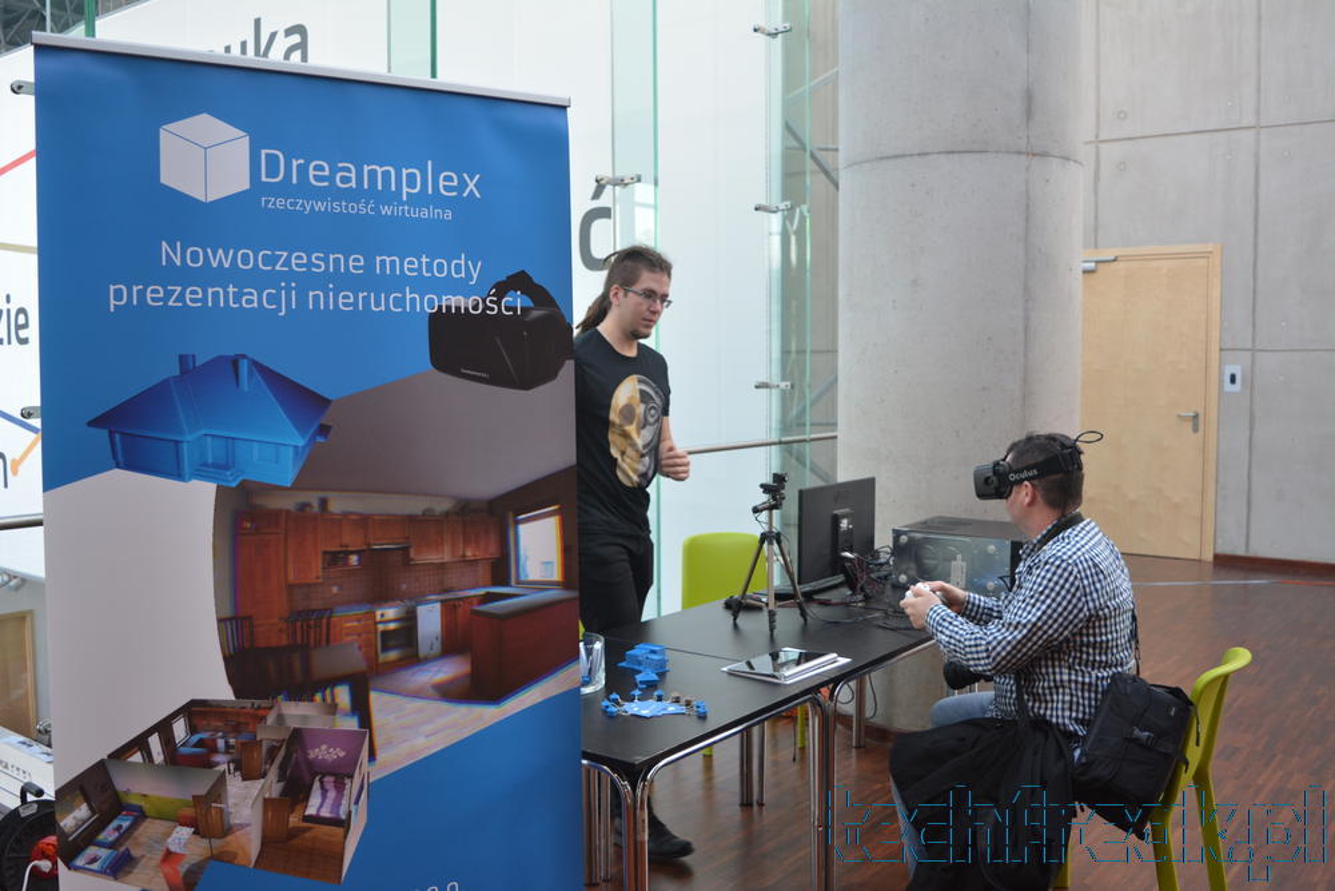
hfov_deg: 57.2
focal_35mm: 33
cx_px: 668
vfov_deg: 40.0
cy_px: 446
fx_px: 1224
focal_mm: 22
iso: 400
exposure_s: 1/80
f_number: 4.5
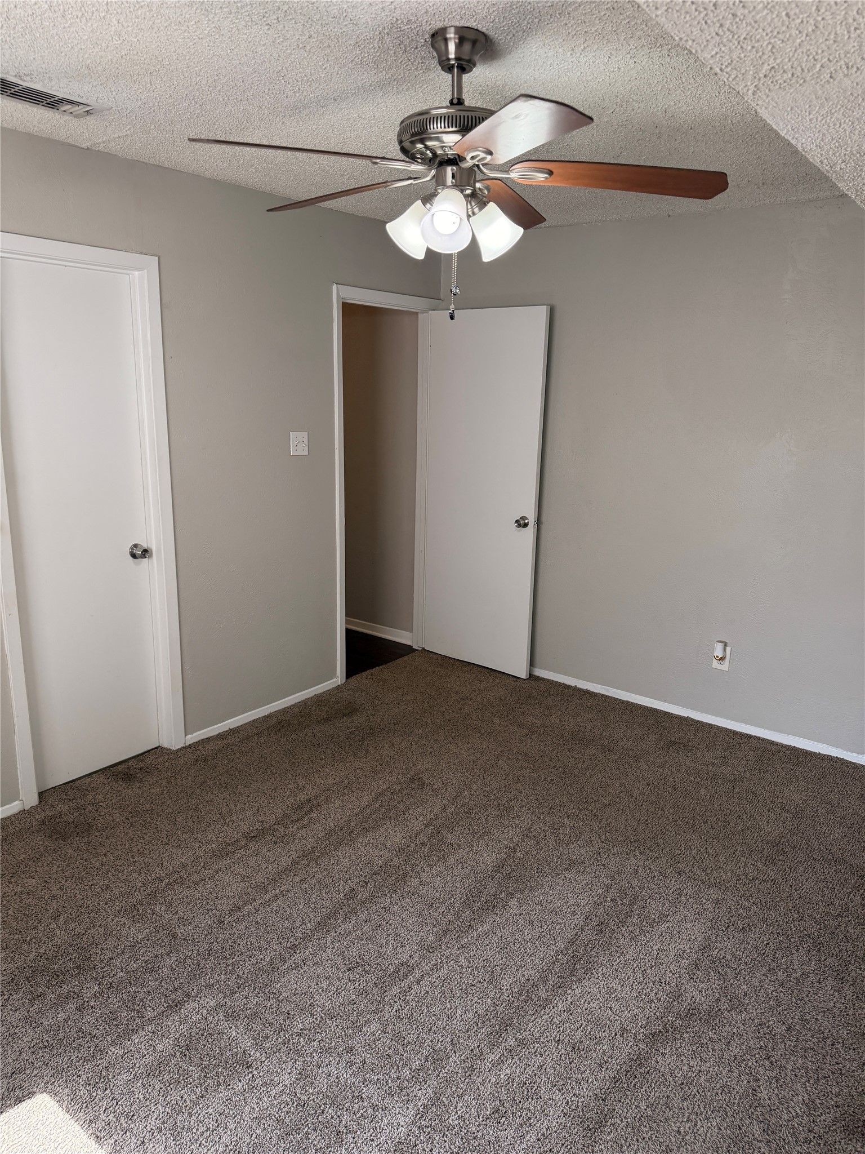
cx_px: 432
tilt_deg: -12.7
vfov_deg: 71.6
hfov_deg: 56.8
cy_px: 577
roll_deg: -0.9
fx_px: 800
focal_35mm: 24
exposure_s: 1/164
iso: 200
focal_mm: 6.76
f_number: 1.78
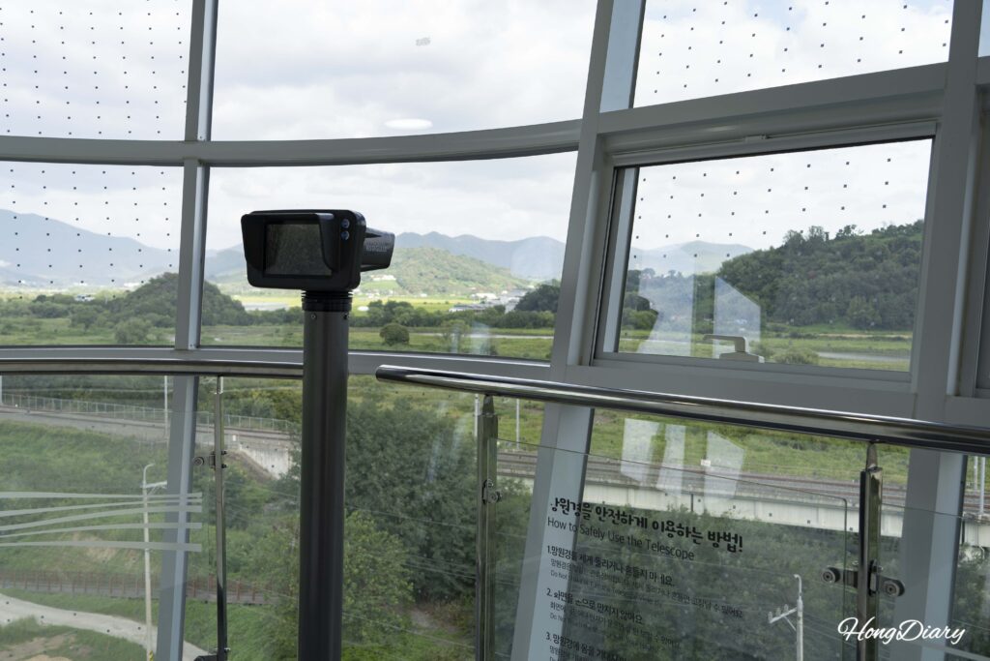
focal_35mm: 35
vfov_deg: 37.9
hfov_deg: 54.4
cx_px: 495
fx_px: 963
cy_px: 330
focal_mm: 35
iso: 100
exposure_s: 1/100
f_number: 8
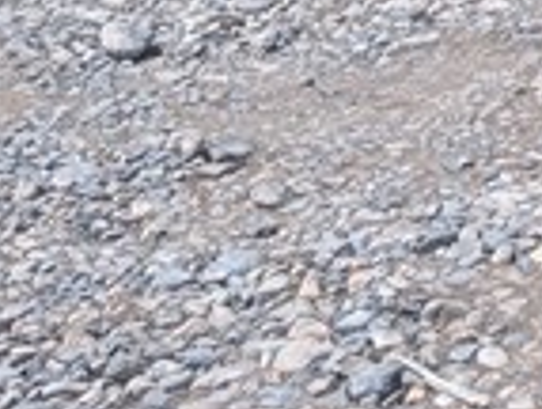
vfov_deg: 7.9
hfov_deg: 10.6
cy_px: -636
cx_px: 1071
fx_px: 2684
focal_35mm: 171
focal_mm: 6.9
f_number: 1.68
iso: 20
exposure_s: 1/1672
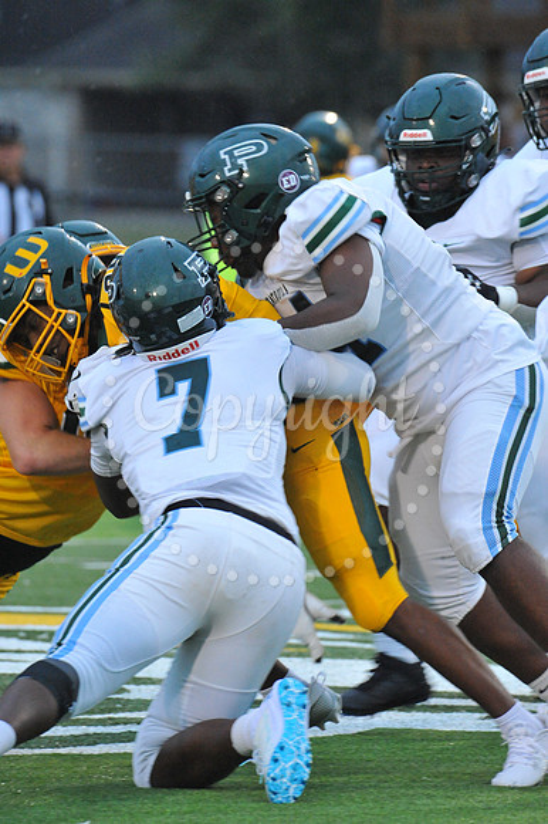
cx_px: 274
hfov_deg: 2.3
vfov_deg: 3.4
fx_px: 13715
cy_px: 412
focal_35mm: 600
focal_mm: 600
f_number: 11
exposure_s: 1/200
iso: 6400
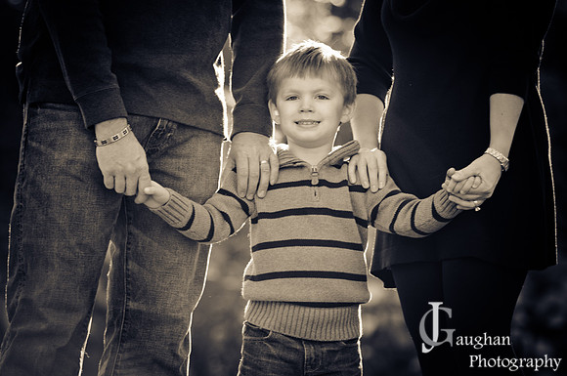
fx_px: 3421
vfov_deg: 6.3
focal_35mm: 218
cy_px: 188
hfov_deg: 9.5
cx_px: 284
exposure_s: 1/250
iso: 200
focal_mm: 145
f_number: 3.2
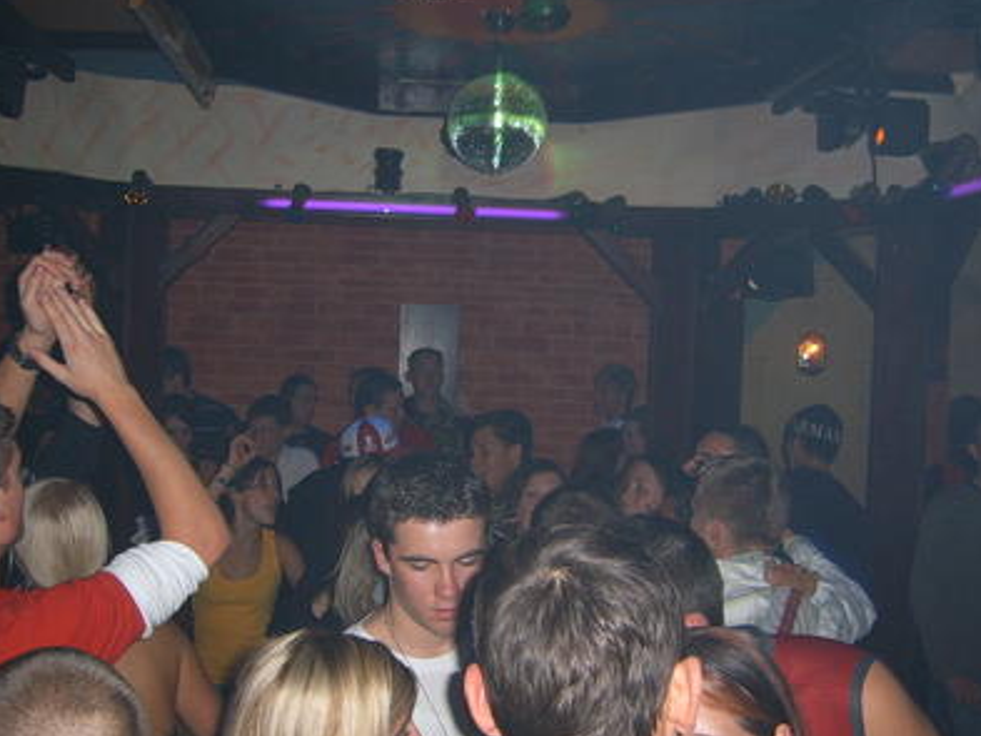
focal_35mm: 42
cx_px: 424
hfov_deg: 44.7
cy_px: 367
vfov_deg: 34.4
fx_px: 1191
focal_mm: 5.8
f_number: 2.8
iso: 100
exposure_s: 1/30
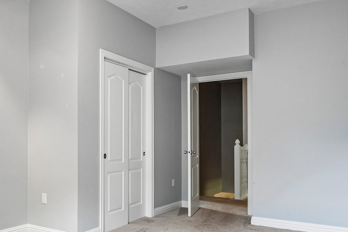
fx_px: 358
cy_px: 143
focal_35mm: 37
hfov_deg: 48.6
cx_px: 65
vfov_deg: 35.8
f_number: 8
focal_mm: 16
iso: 800
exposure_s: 1/30
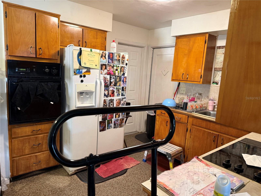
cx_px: 130
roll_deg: -3.7
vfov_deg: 56.8
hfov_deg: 71.6
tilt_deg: -8.3
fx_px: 181
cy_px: 98
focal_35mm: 24
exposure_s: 1/60
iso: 320
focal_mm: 6.76
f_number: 1.78
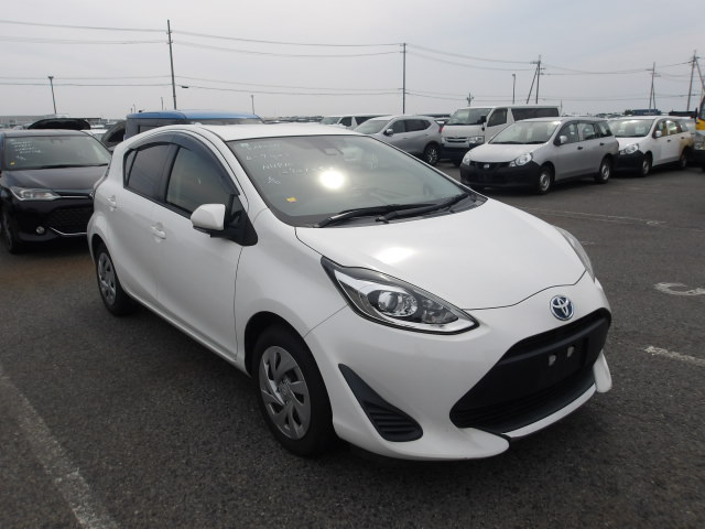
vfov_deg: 51.4
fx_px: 550
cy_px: 264
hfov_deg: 65.3
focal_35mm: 27
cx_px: 352
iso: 100
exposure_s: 1/154
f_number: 10.4
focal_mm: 4.9
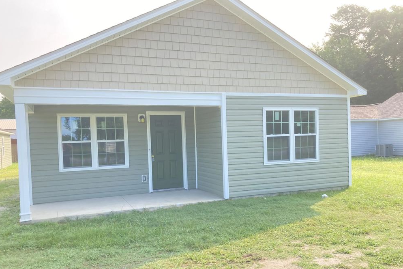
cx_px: 203
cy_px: 149
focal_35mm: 30
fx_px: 336
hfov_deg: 61.9
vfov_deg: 43.6
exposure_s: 1/289
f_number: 1.8
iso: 20
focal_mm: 3.99
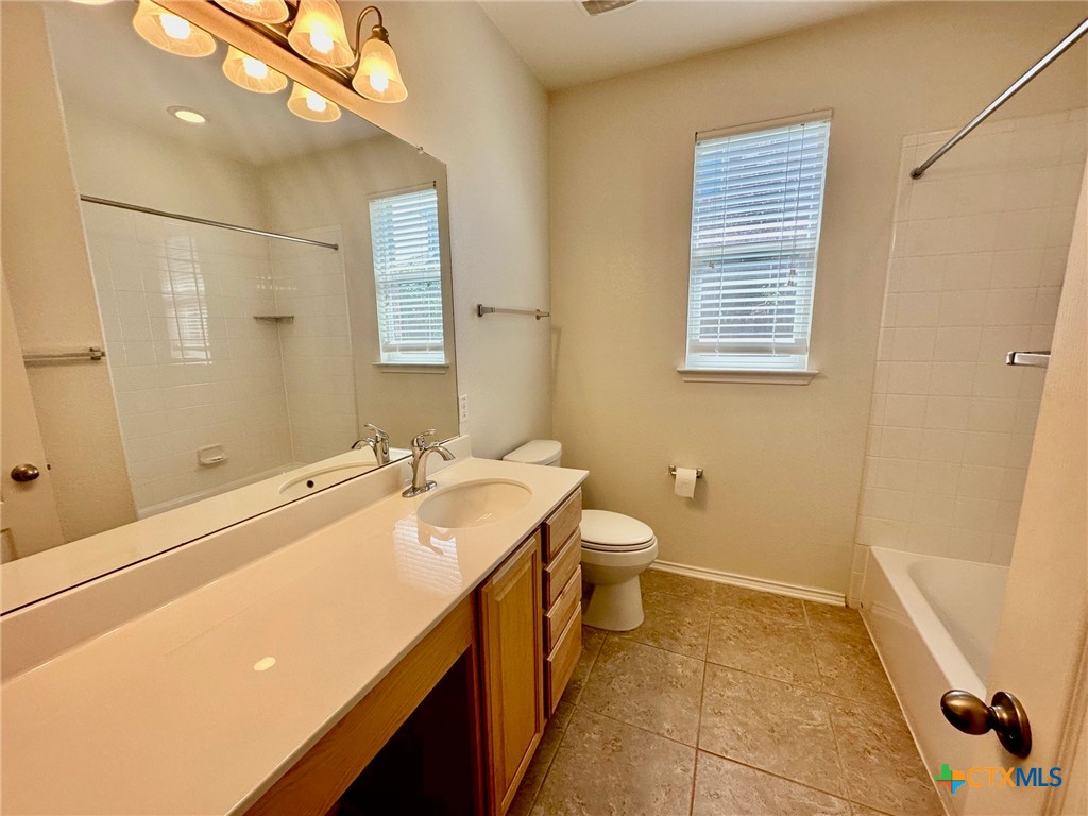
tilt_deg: -10.5
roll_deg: +0.8
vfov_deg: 85.7
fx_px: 440
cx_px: 544
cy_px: 408
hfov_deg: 102.1
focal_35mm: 14
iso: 80
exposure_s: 1/120
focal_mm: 2.22
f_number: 2.2
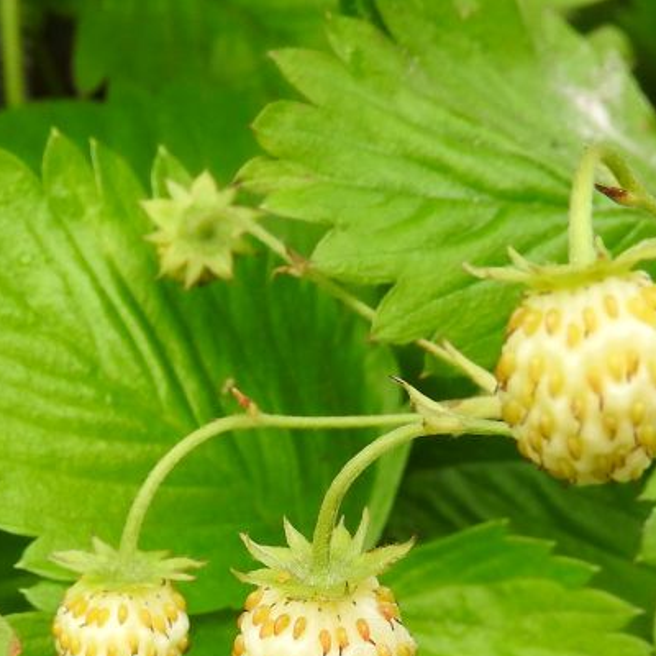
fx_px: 1136
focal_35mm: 53
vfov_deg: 31.8
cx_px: 410
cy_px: 464
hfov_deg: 32.1
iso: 100
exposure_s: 1/125
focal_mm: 5.4
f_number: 3.5
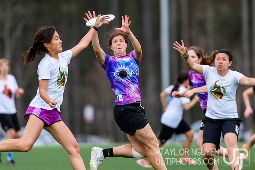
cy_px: 85
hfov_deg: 6.3
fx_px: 2308
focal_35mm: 326
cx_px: 134
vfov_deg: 4.2
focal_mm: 300
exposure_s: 1/1600
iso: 160
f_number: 3.2
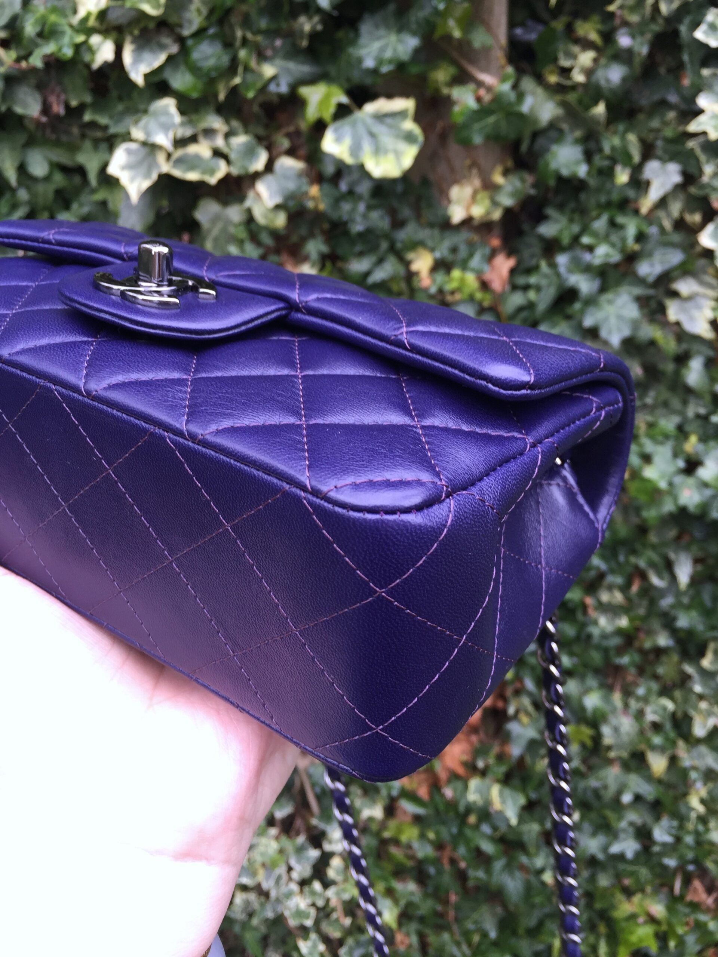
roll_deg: +4.9
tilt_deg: -22.9
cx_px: 359
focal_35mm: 29
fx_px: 802
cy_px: 478
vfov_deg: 61.7
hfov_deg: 48.2
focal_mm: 4.15
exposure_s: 1/60
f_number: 2.2
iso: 32
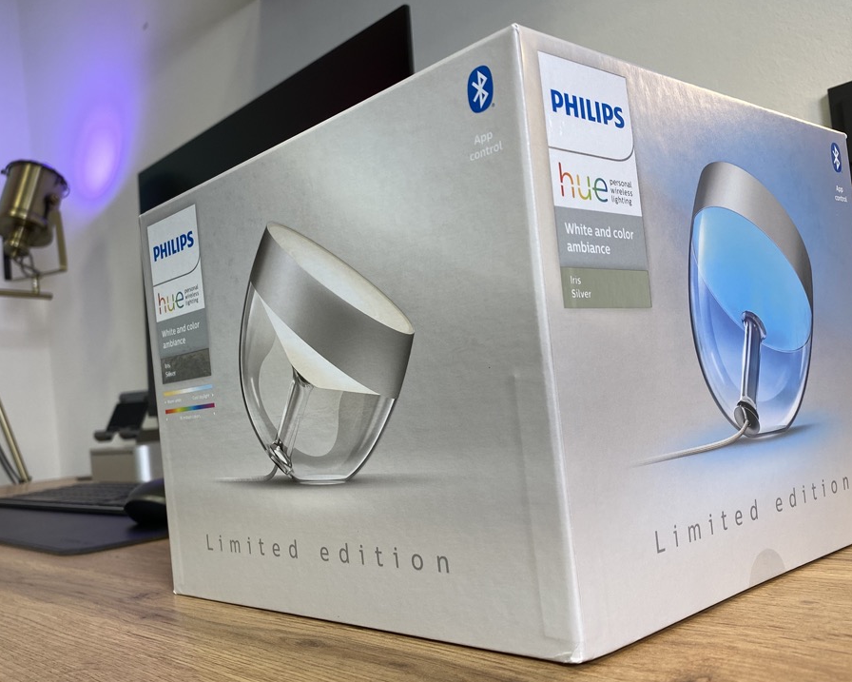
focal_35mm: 34
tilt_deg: +1.6
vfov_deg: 43.2
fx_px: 857
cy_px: 394
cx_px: 386
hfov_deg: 52.8
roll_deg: +4.8
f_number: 1.8
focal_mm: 4.25
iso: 32
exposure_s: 1/100
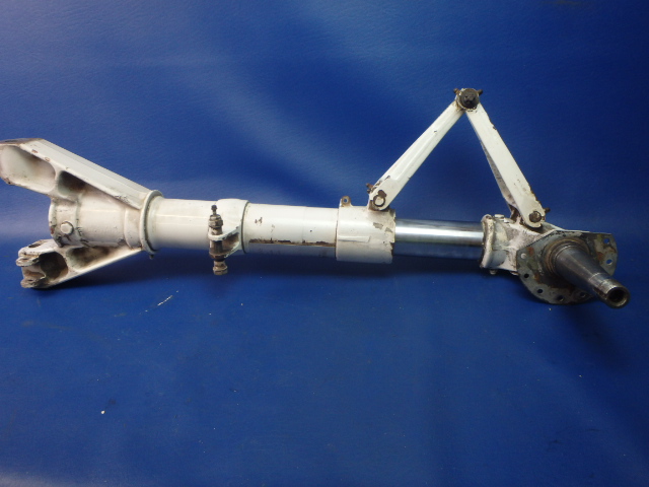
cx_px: 324
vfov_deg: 49.7
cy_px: 244
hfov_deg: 63.4
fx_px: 525
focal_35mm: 28
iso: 200
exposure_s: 1/30
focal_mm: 5
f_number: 3.9
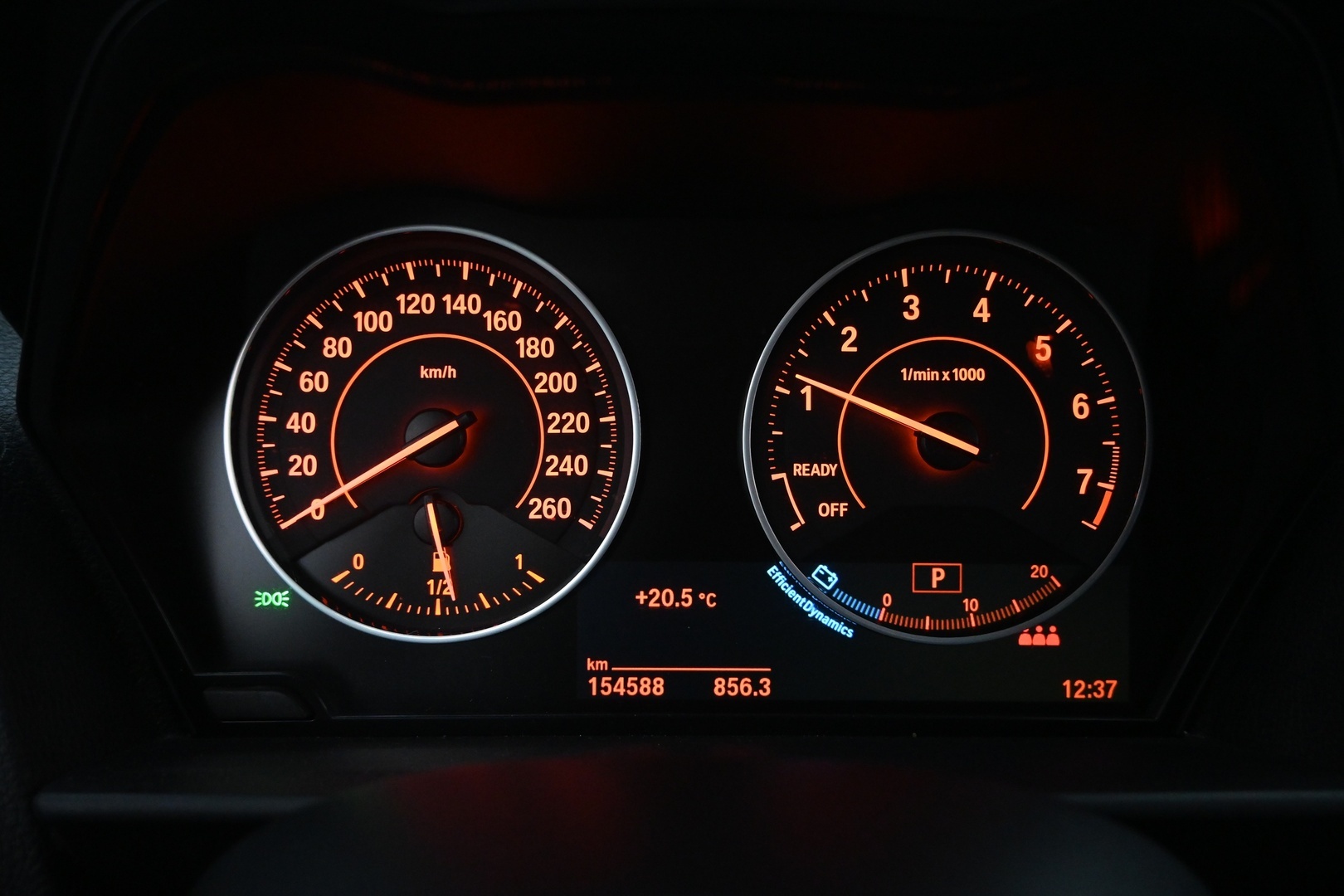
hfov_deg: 73.7
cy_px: 448
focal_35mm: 24
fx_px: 896
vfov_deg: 53.1
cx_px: 672
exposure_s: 1/50
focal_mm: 16
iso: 3200
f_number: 3.5
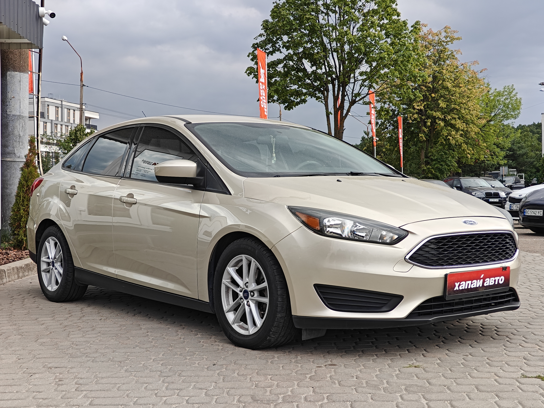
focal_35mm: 47
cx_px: 272
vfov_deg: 30.9
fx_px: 739
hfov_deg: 40.4
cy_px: 204
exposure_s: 1/468
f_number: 2
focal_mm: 7.08
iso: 50
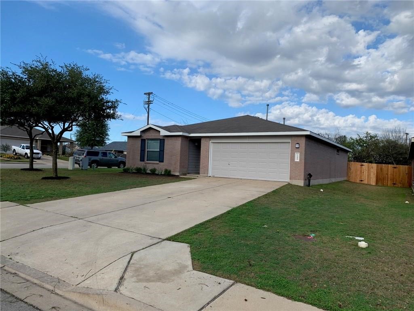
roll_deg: -2.5
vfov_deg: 53.1
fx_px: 311
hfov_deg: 67.3
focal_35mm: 26
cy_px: 156
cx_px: 207
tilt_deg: +2.4
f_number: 1.8
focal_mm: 4.25
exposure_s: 1/1845
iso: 25
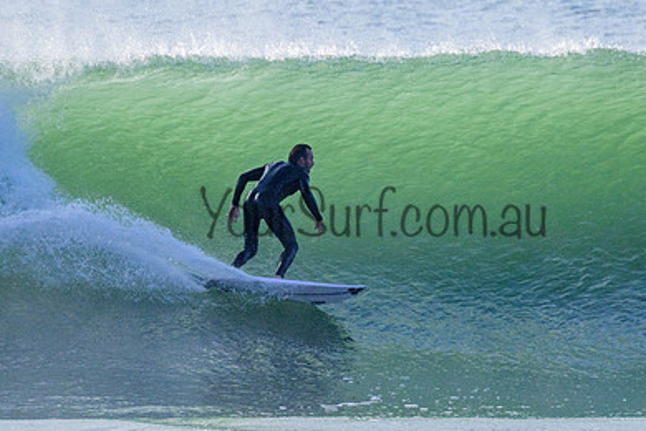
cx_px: 371
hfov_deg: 1.7
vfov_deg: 1.2
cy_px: 198
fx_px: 21370
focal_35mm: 1191
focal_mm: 800
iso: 1800
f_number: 11
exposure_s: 1/2000
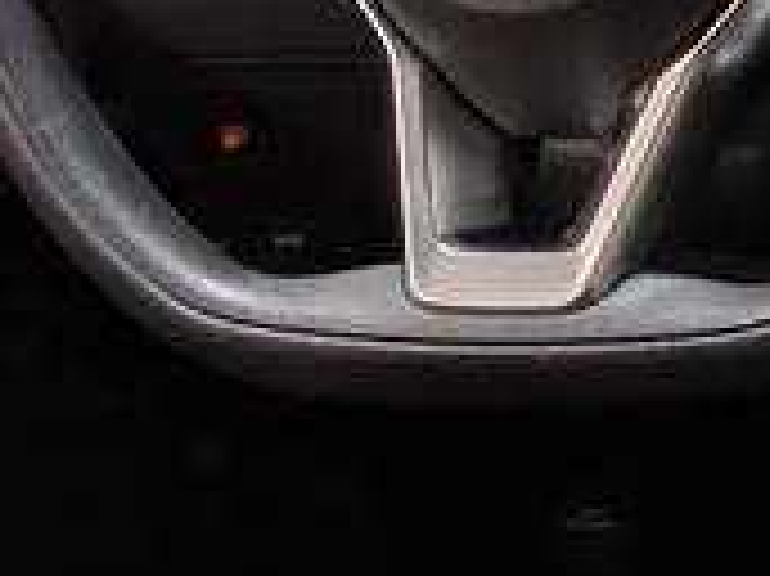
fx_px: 3201
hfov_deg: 11.4
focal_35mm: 144
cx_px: 1828
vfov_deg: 10.0
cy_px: -230
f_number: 1.7
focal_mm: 4.53
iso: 27
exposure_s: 1/160
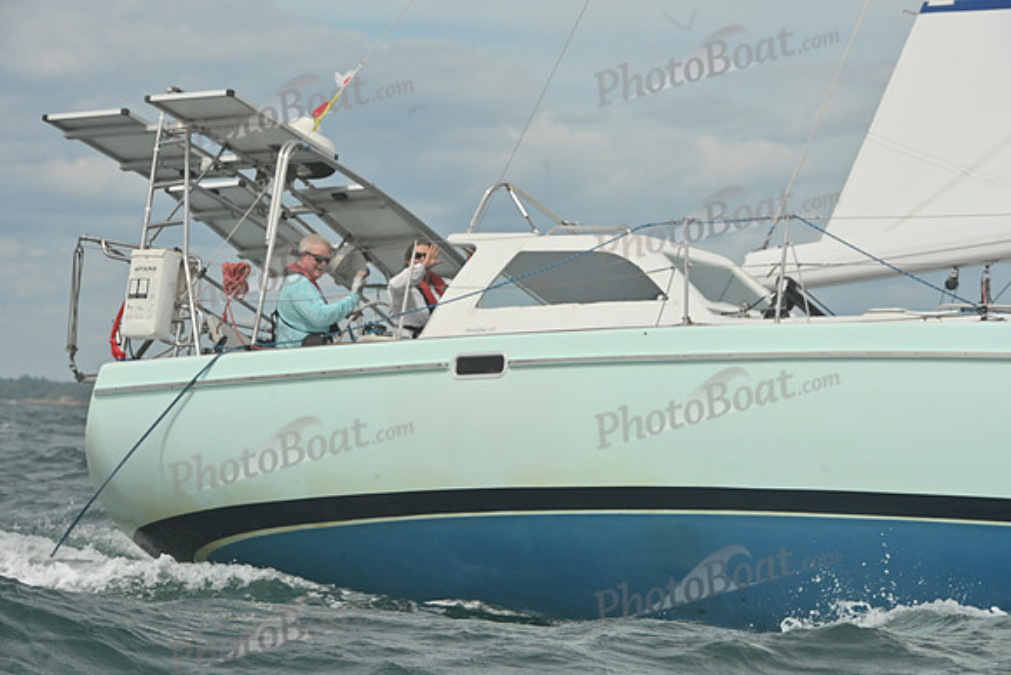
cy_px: 338
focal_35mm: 160
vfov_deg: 8.6
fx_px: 4494
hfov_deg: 12.8
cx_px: 506
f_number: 13
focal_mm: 160
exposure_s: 1/1250
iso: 320
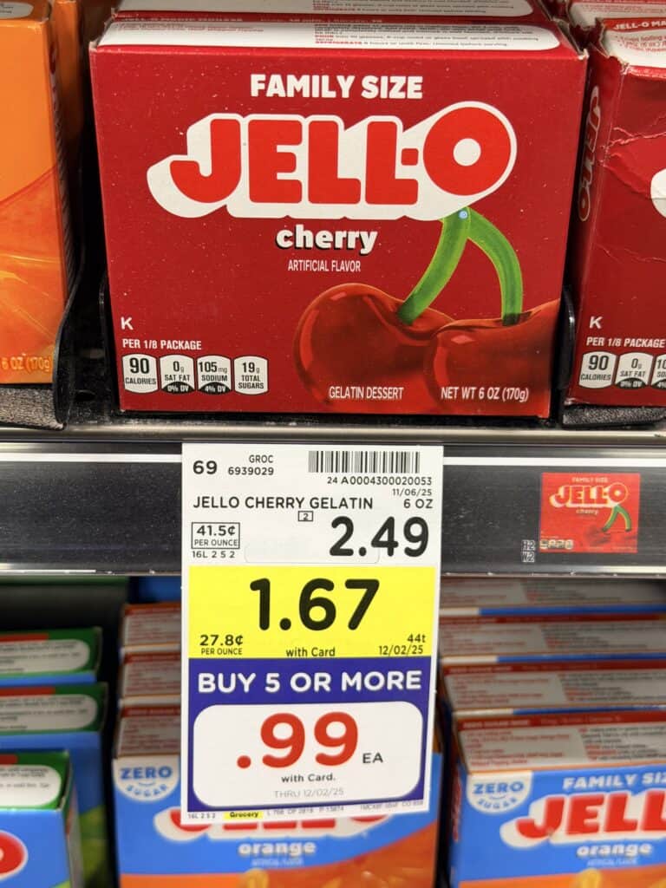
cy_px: 444
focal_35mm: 48
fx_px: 1231
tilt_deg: -31.7
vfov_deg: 39.7
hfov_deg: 30.3
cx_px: 333
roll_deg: -3.3
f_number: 1.78
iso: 125
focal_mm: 6.76
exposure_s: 1/60
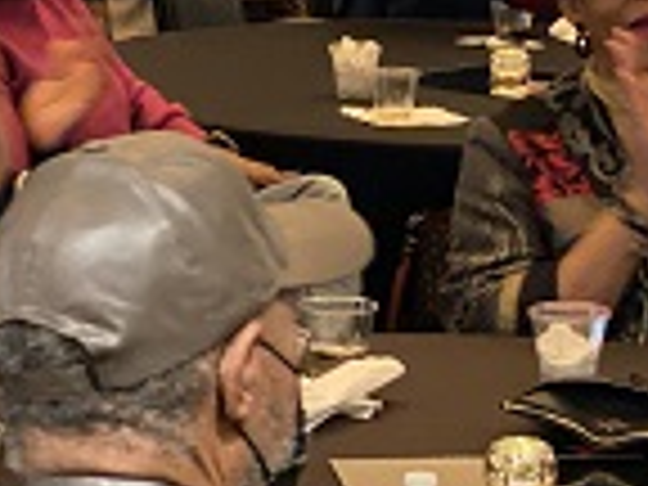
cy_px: -70
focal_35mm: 181
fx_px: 3388
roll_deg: -2.1
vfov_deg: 8.1
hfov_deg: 10.9
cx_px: 356
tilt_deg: -5.6
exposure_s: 1/15
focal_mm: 6
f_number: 2
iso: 500
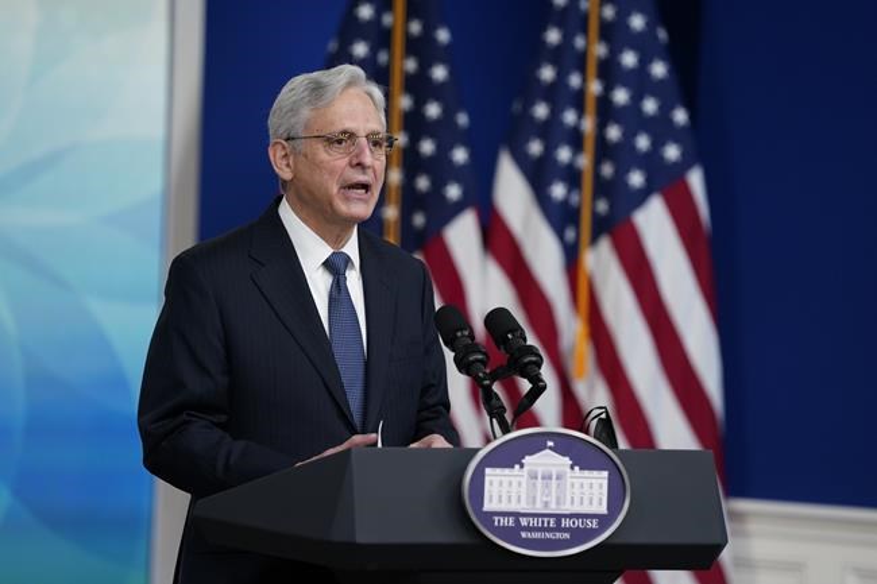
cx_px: 438
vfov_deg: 6.9
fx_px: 4871
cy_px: 292
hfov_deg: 10.3
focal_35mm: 200
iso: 2000
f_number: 4
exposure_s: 1/250
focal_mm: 200
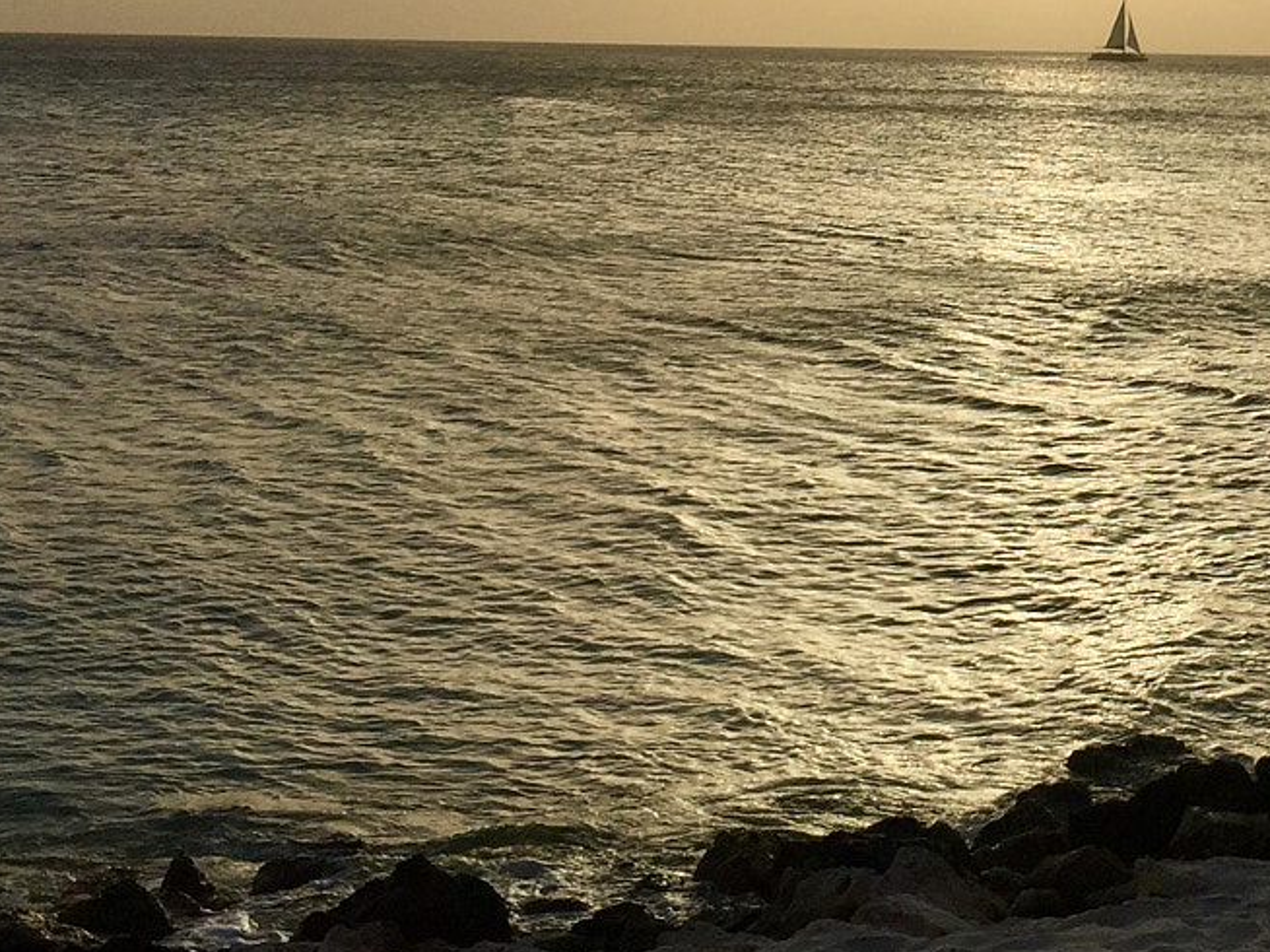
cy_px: 167
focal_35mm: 71
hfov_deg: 26.4
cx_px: 1163
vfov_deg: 20.4
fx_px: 2604
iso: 32
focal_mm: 4.15
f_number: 2.2
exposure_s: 1/7937
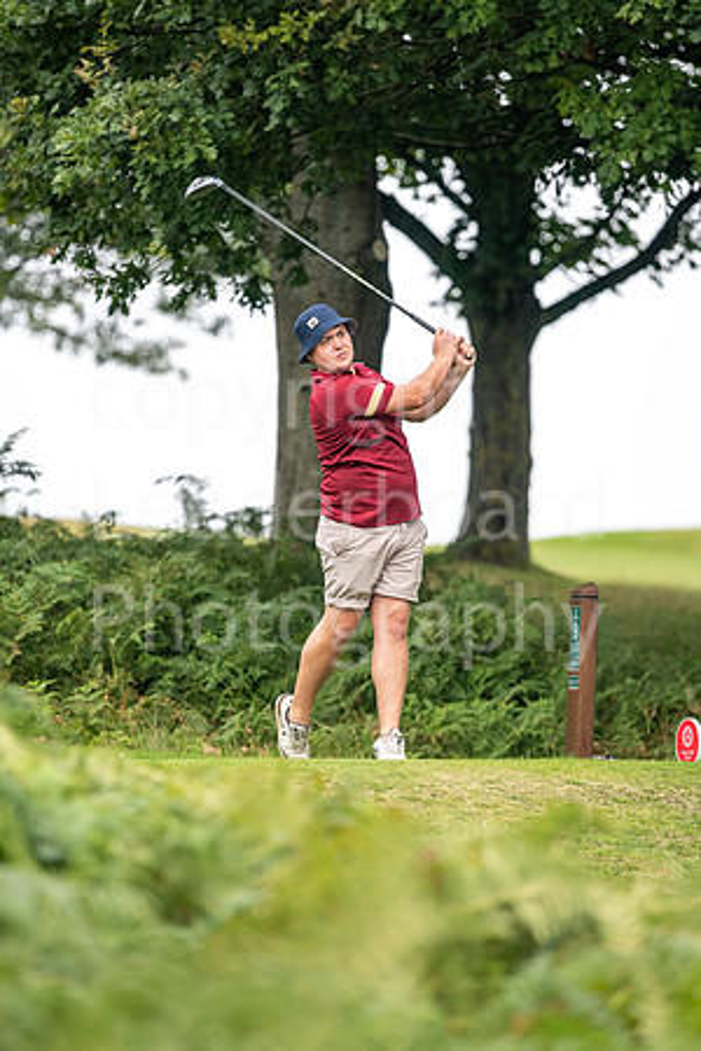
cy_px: 526
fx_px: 8762
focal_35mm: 300
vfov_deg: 6.9
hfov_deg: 4.6
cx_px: 350
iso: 160
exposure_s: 1/320
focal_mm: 300
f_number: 5
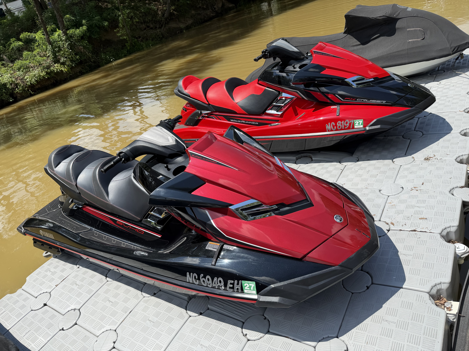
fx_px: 325
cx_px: 234
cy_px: 176
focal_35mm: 24
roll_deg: +20.0
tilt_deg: -27.9
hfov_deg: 71.6
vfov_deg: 56.8
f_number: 1.78
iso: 80
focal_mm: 6.76
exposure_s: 1/3145
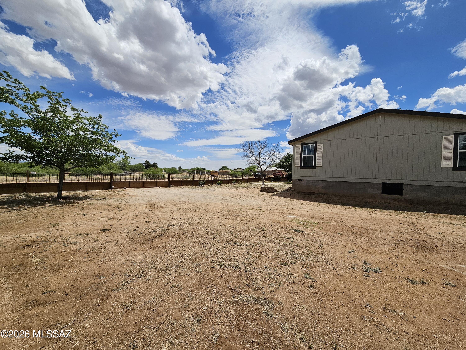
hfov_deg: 106.2
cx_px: 233
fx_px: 175
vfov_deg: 89.9
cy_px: 175
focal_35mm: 13
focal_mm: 2.2
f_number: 2.2
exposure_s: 1/5130
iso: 50
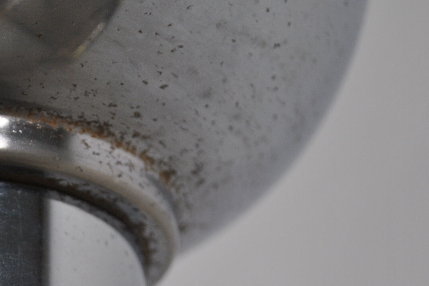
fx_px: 2038
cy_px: 306
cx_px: 78
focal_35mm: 171
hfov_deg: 12.0
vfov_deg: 8.0
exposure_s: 1/60
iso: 200
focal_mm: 44
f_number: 5.3
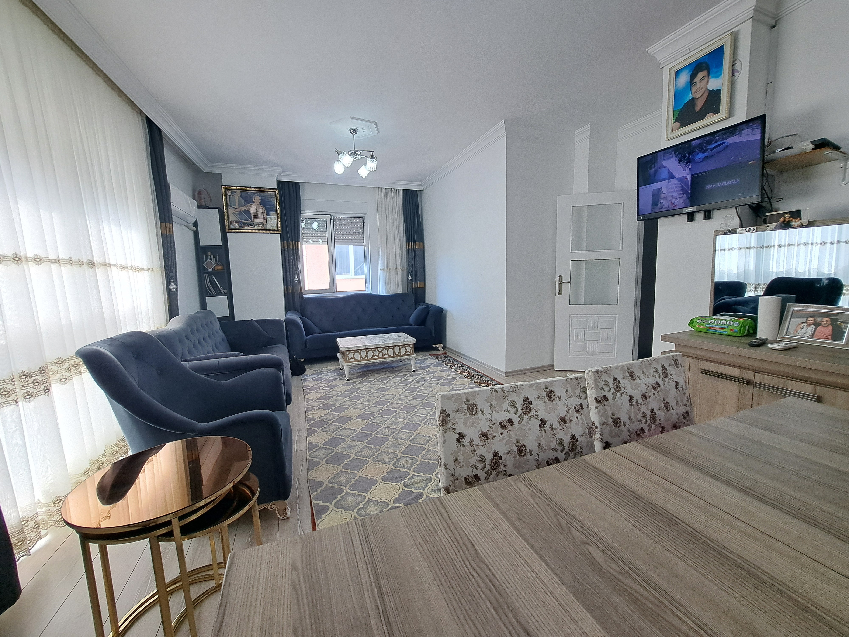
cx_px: 424
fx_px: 319
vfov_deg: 89.9
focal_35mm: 13
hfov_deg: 106.2
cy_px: 318
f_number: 2.2
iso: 50
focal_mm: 1.74
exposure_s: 1/100
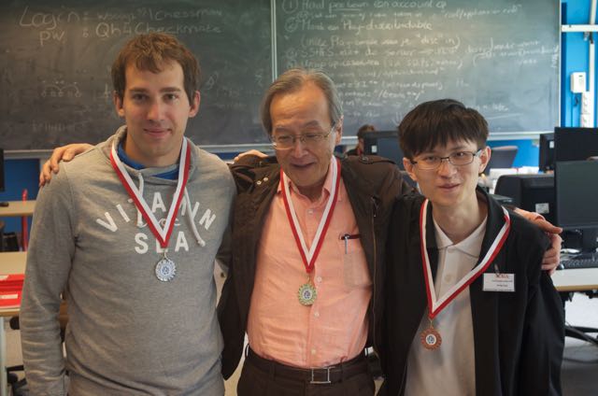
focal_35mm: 63
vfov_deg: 21.5
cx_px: 299
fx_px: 1044
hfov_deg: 32.0
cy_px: 198
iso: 800
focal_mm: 42
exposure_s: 1/60
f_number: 5.3
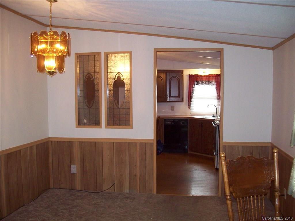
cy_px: 110
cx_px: 148
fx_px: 307
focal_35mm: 36
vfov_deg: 39.7
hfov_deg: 51.4
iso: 200
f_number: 2.7
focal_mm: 6
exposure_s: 1/64
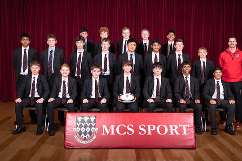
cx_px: 128
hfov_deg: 42.7
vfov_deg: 29.2
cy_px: 77
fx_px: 309
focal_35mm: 46
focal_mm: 42
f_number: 8
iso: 800
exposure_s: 1/50
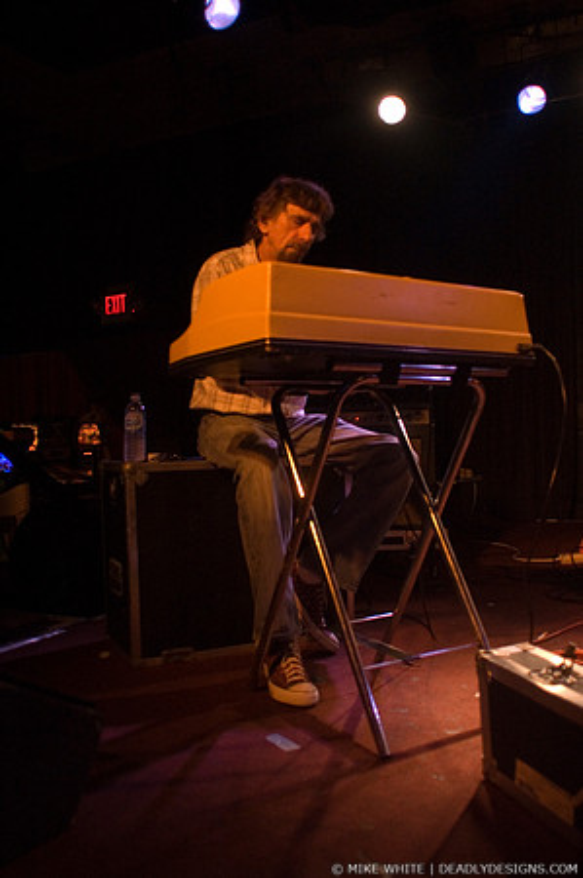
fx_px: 730
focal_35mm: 30
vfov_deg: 62.0
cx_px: 292
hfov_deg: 43.5
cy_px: 439
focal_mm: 20
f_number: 2.8
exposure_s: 1/25
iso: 800
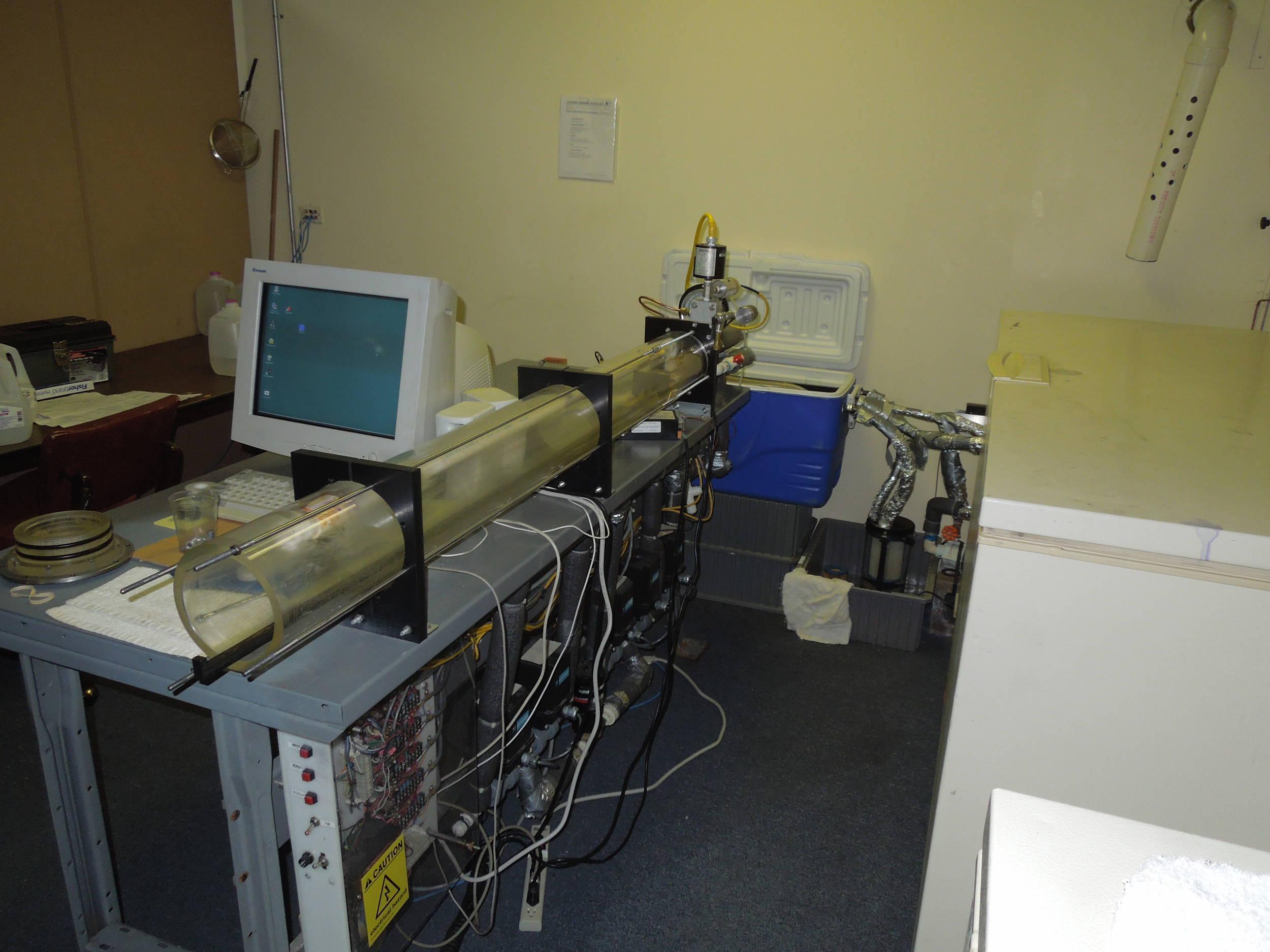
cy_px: 476
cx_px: 635
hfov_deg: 69.4
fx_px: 917
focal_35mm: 25
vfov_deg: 54.9
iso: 200
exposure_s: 1/30
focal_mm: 4.5
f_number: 3.3
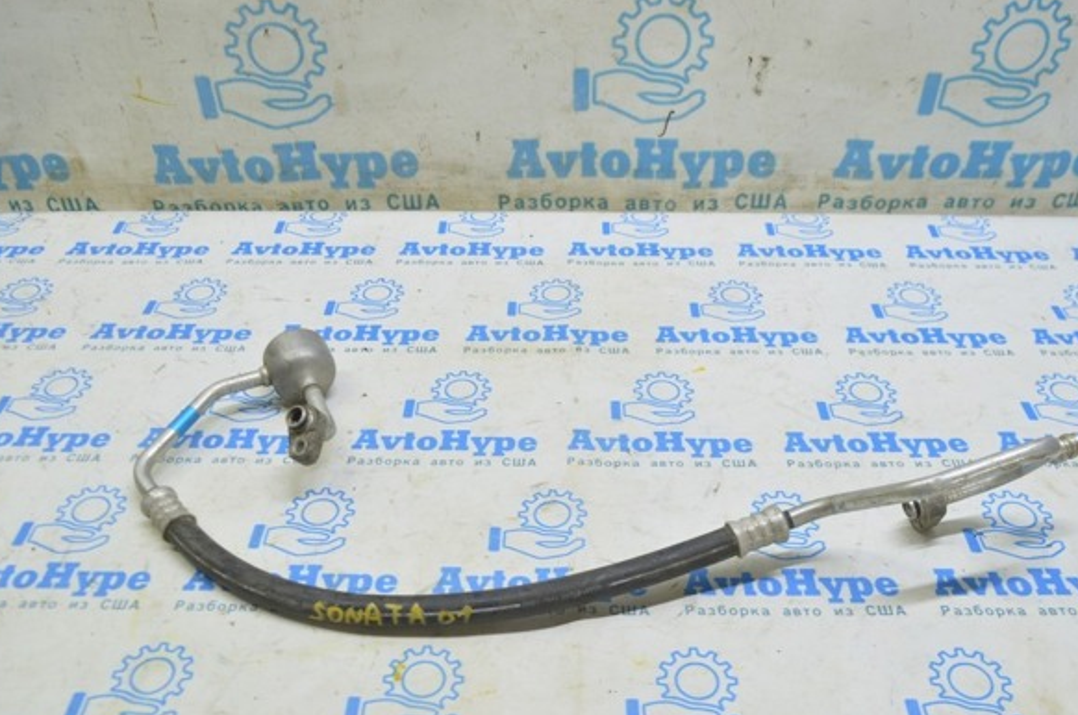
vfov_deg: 39.8
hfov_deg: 57.3
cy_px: 386
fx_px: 987
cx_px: 535
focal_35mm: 33
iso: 400
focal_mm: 20
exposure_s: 1/20
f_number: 5.6
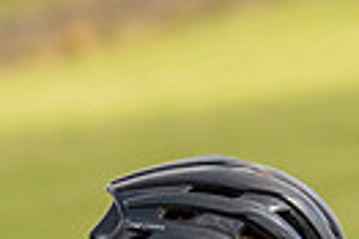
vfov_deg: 1.8
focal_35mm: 756
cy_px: 398
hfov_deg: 2.7
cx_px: 136
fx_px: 7530
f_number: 4.5
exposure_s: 1/800
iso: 100
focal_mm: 142
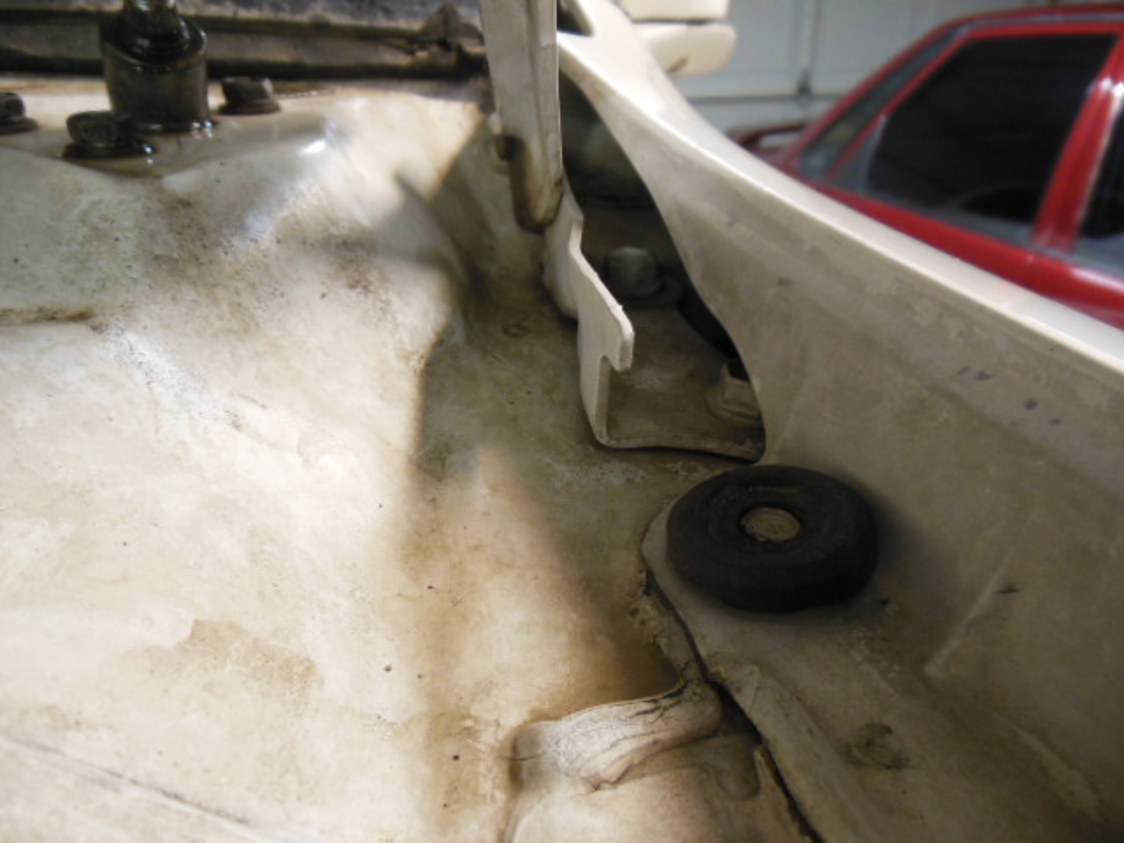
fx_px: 812
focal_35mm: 25
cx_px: 562
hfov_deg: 69.4
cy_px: 422
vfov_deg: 54.9
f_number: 3.2
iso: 320
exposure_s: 1/30
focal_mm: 4.5
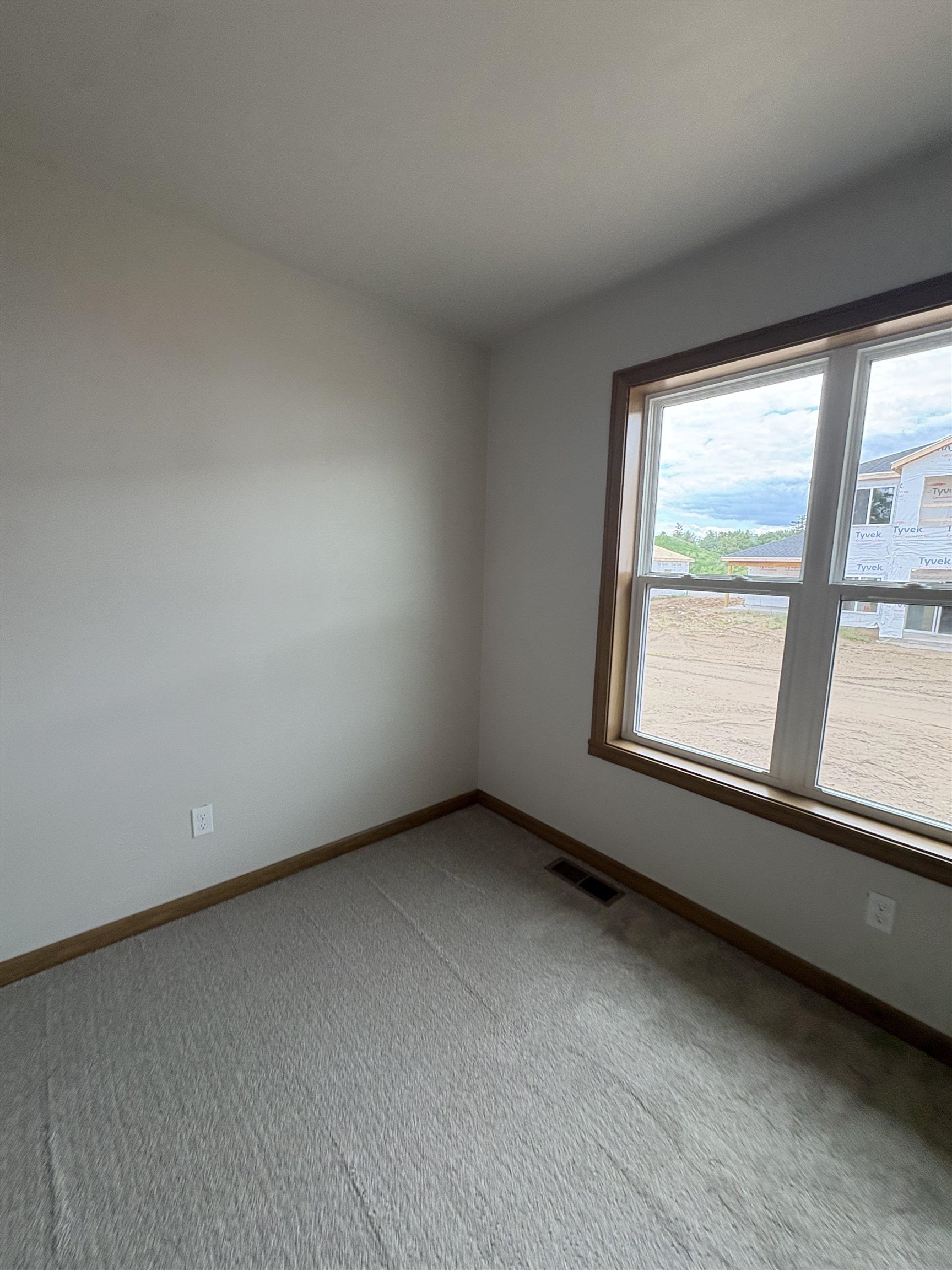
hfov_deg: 85.7
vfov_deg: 102.1
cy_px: 635
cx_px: 476
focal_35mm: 14
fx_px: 513
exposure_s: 1/105
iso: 100
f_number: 2.2
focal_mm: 2.22
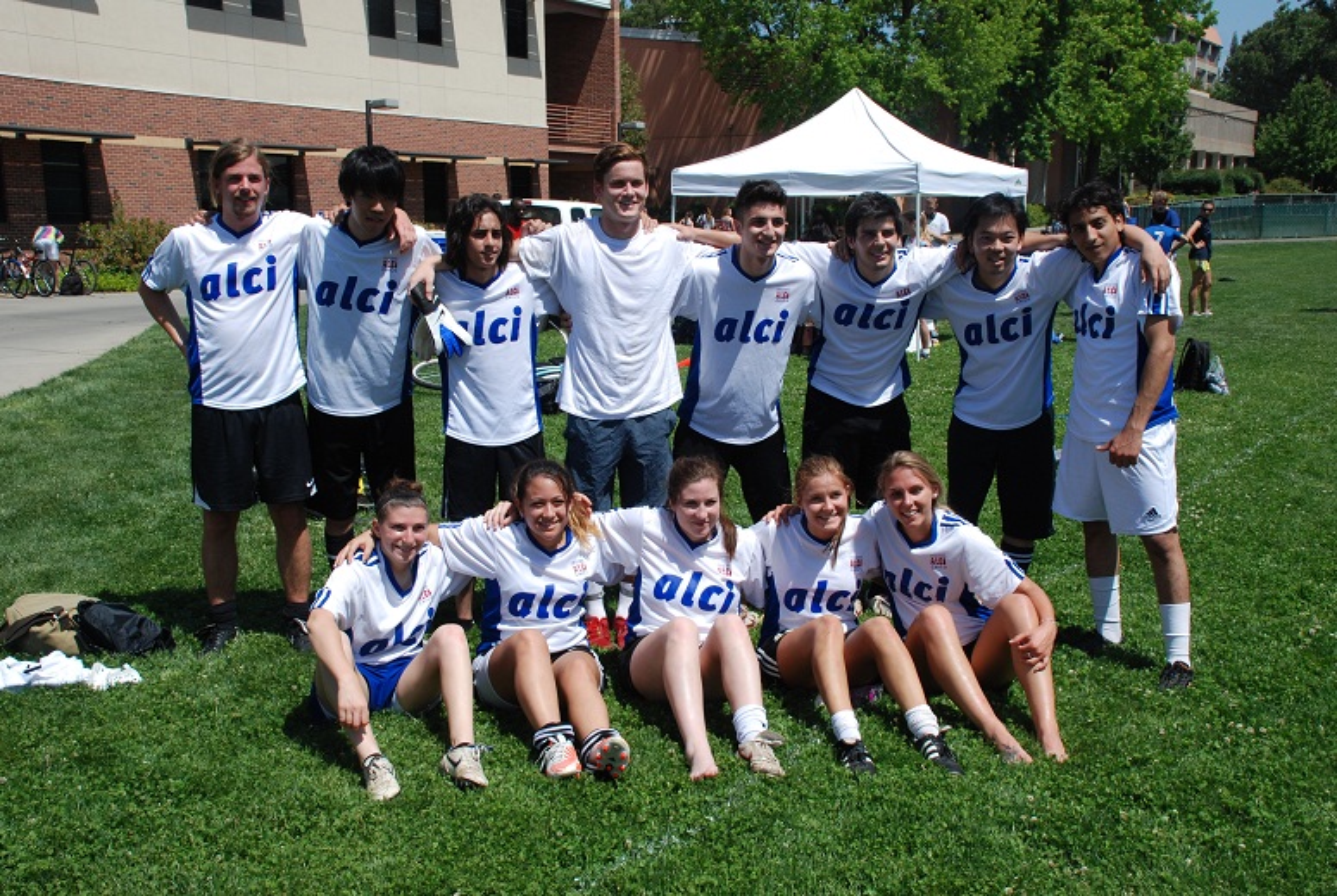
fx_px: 1450
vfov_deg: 34.3
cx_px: 668
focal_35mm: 39
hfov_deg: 49.5
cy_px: 448
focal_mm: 26
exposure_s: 1/500
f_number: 11
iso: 320
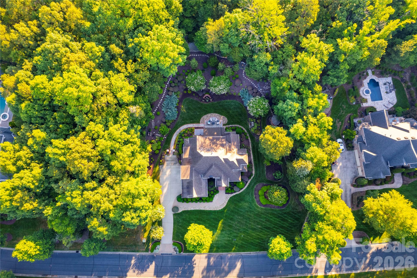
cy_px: 139
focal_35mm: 22
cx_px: 208
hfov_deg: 78.6
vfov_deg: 57.2
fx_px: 255
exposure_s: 1/160
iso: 100
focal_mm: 8.38
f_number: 2.8
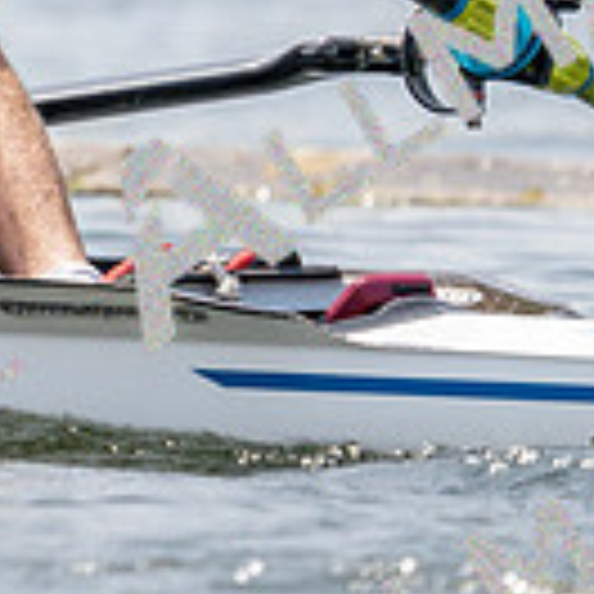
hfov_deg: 1.1
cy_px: -74
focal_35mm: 1621
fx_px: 31470
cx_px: -266
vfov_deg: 1.1
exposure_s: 1/1600
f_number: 6.3
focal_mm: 433
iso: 250
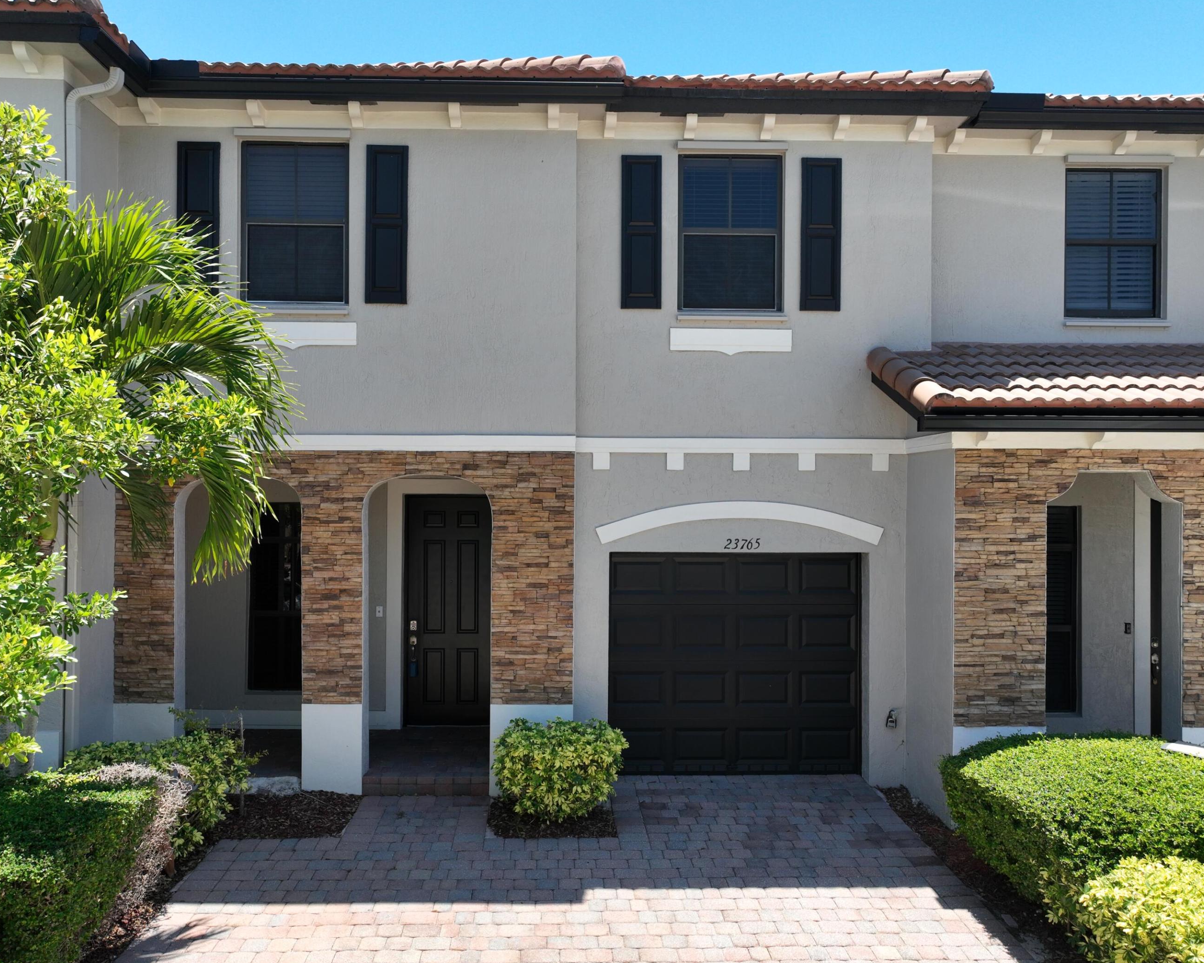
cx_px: 580
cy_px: 495
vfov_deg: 54.9
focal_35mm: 26
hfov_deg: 66.0
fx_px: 926
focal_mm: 12.29
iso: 140
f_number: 2.8
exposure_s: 1/1250
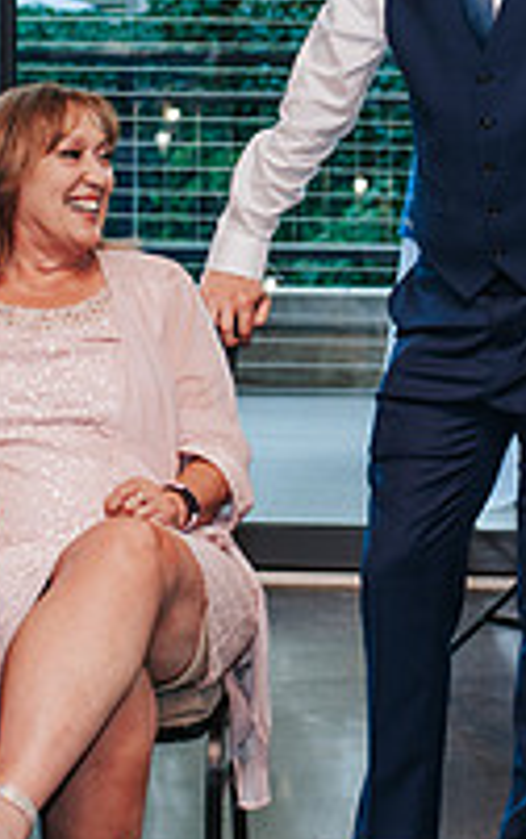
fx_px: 2769
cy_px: 233
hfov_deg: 10.8
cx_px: 330
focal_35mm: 121
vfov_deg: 17.2
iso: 560
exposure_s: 1/160
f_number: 2.8
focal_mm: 35
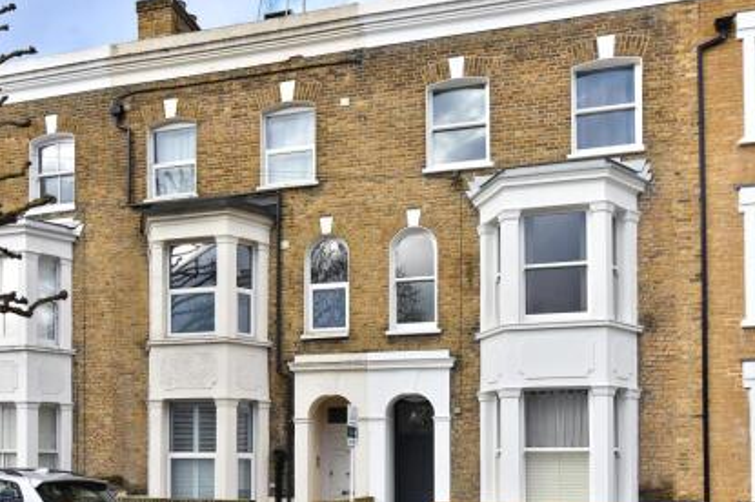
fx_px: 650
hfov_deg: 60.1
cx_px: 331
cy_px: 283
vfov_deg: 42.2
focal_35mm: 31
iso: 100
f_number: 8
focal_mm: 18
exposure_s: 1/100
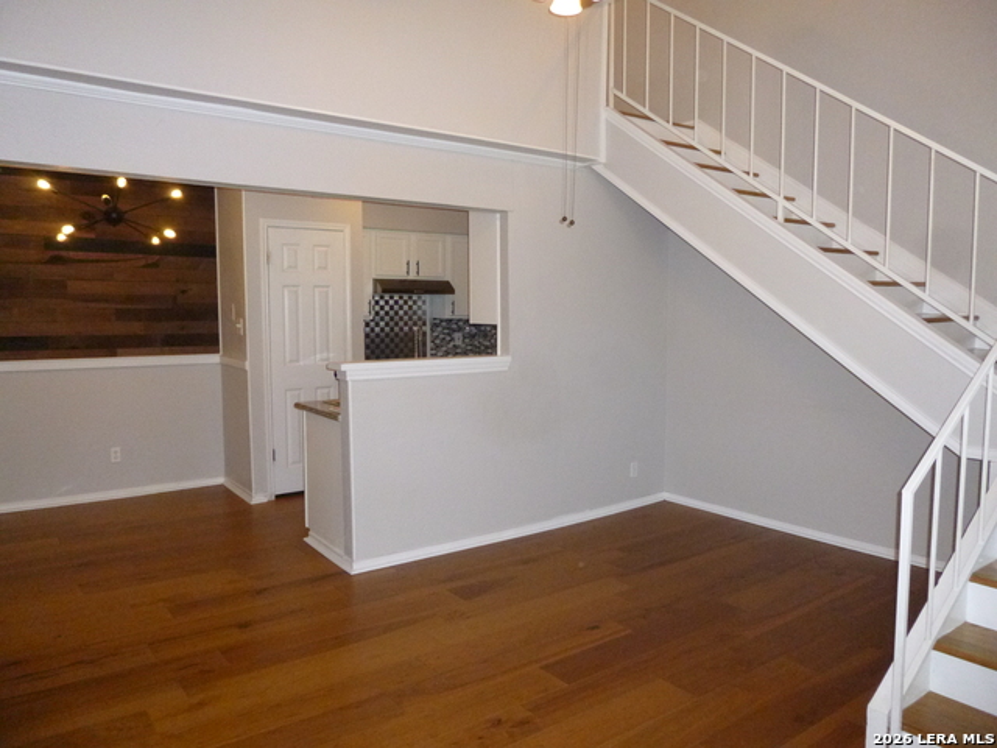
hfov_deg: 69.4
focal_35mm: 25
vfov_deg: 54.9
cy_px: 374
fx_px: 720
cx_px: 498
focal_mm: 4.5
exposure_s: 1/60
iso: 500
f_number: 3.1
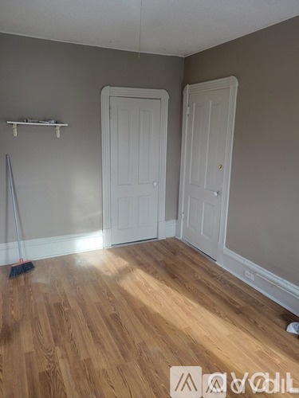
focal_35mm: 26
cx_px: 150
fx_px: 299
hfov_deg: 53.1
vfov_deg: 67.3
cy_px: 199
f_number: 1.8
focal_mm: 5.4
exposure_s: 1/120
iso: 160
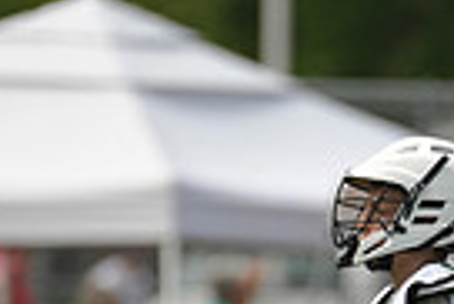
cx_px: 437
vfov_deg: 1.0
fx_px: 17712
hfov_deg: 1.5
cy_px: 524
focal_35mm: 1403
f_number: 4
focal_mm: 330
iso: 800
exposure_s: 1/5000
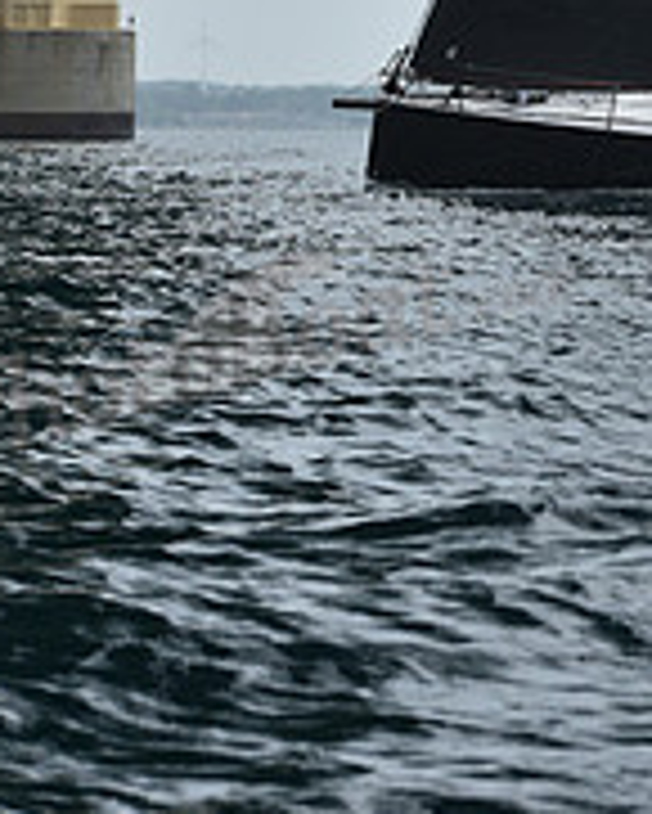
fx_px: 6652
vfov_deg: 6.9
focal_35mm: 276
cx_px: 807
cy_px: -405
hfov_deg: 5.6
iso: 250
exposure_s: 1/800
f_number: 7.1
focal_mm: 92
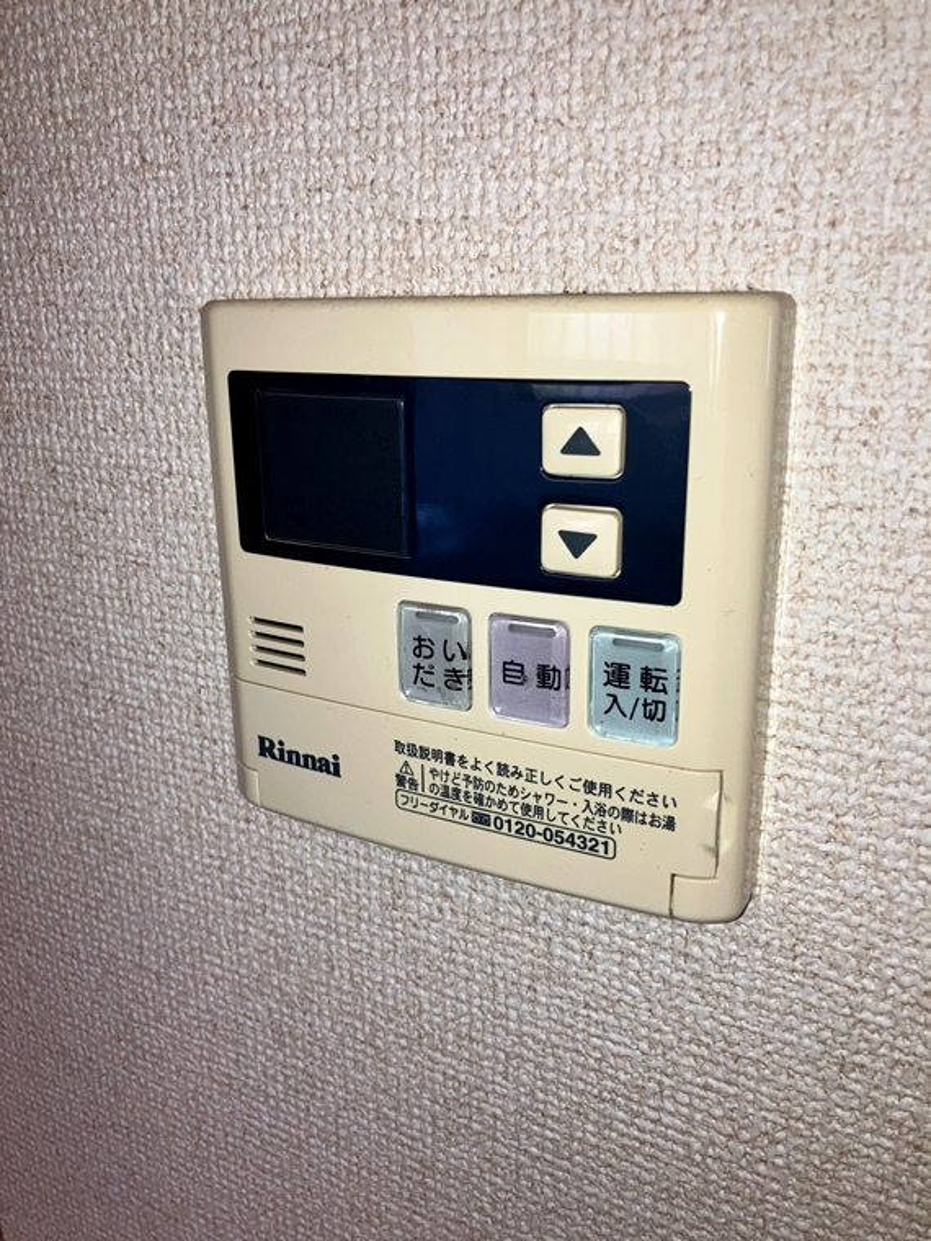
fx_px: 1004
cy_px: 620
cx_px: 466
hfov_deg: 49.7
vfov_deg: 63.4
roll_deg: +0.3
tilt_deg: -16.8
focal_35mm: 28
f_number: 1.8
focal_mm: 3.99
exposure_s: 1/44
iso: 25
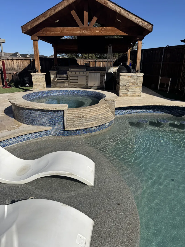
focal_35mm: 24
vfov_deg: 71.6
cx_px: 92
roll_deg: +0.8
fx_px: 171
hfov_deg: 56.8
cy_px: 124
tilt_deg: -20.1
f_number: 1.78
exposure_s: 1/9009
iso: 80
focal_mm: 6.76
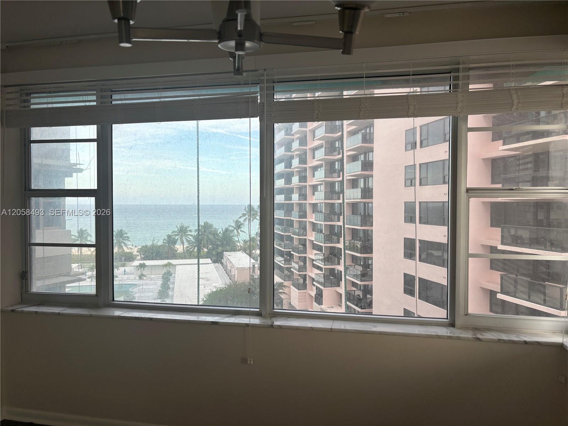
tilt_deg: -1.5
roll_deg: -0.2
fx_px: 427
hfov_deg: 67.3
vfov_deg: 53.1
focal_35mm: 26
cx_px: 284
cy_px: 213
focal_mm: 5.96
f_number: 1.6
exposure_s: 1/361
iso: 50
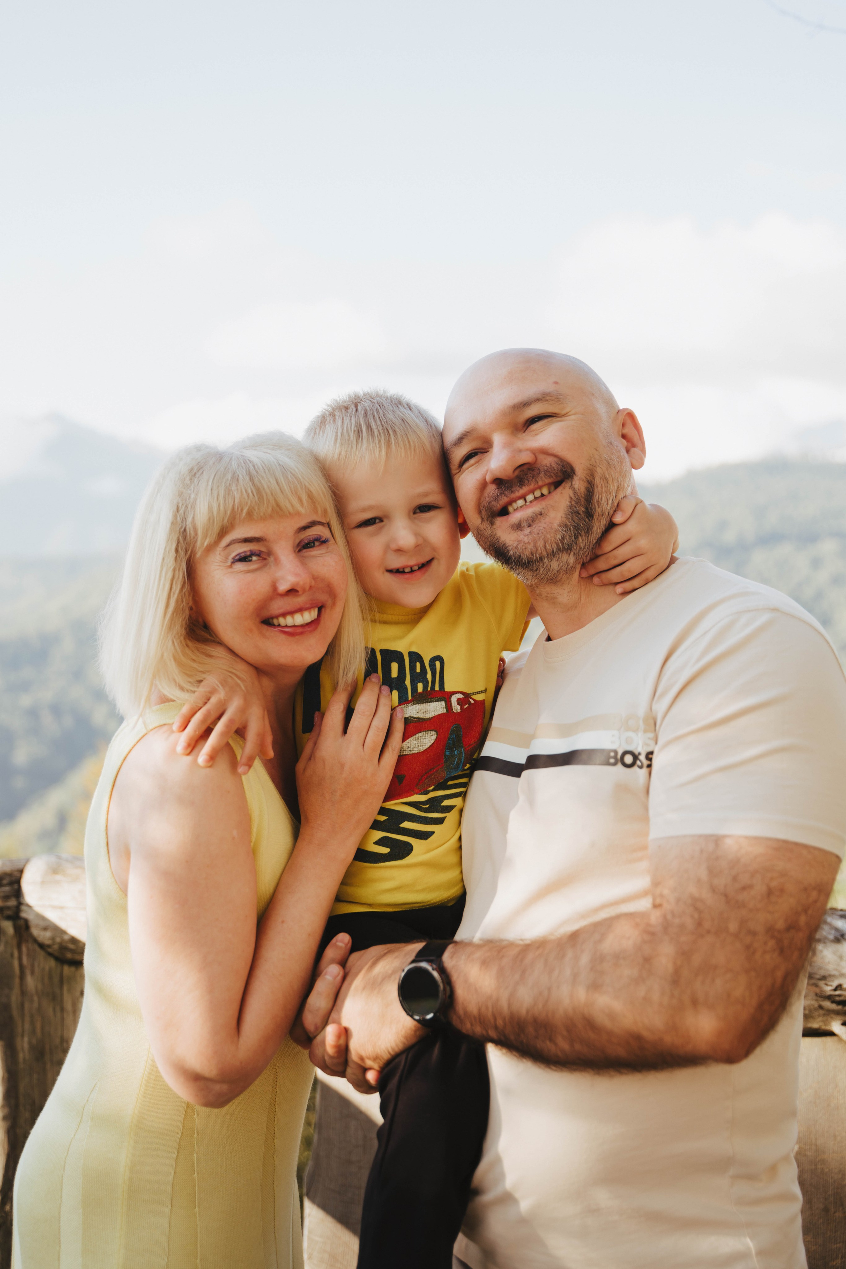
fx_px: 1374
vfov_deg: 49.5
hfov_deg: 34.2
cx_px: 423
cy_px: 634
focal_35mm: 39
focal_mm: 39
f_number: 2.8
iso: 160
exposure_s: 1/320
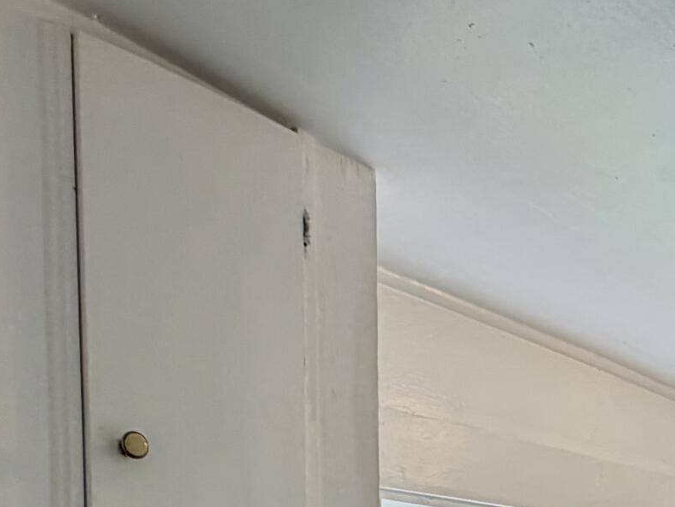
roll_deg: -0.1
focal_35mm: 53
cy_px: 727
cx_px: 660
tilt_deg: -4.8
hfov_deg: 33.4
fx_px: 1033
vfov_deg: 23.1
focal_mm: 2.22
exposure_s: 1/120
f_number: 2.2
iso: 125
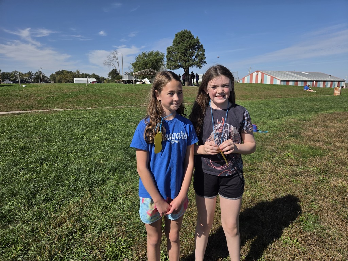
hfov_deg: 73.9
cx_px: 174
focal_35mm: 23
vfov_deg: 58.9
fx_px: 231
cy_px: 130
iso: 80
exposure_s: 1/7734
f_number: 1.8
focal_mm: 5.4
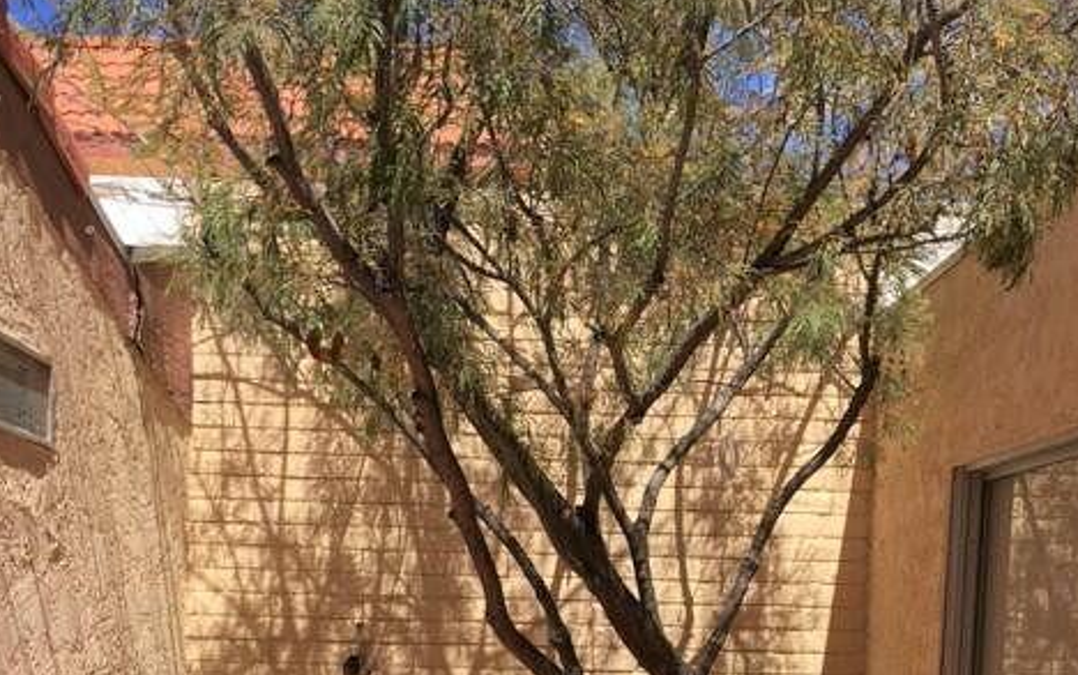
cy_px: 721
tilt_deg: -4.7
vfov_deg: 28.1
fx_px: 1235
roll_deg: -1.5
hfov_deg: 47.2
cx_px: 534
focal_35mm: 42
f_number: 2.2
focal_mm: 4.15
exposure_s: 1/1374
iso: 25
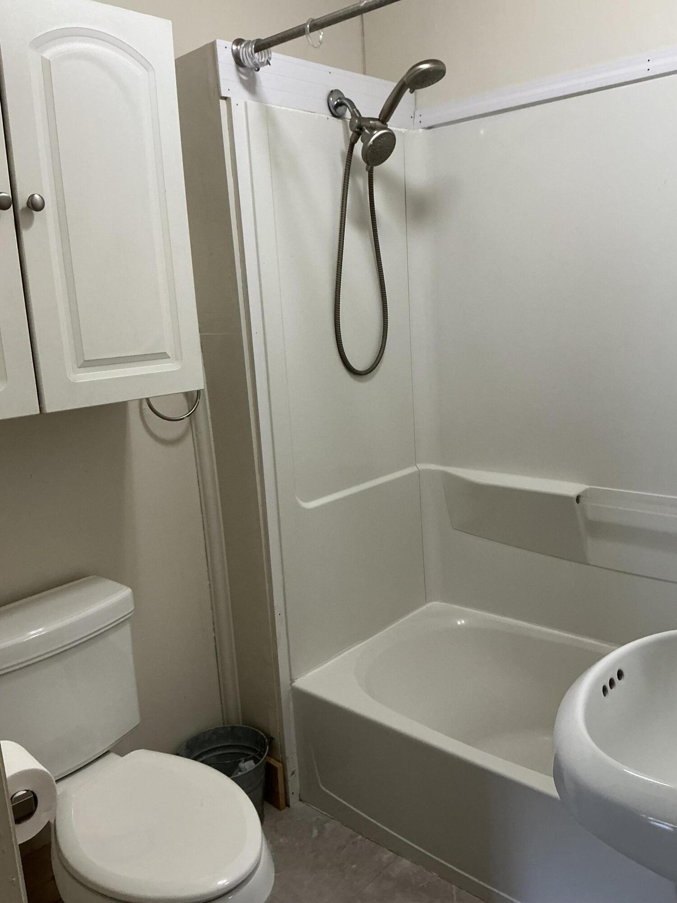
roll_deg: +3.5
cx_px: 338
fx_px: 730
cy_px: 452
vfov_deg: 63.4
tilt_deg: -11.8
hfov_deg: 49.7
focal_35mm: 28
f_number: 1.8
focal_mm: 3
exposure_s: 1/60
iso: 100
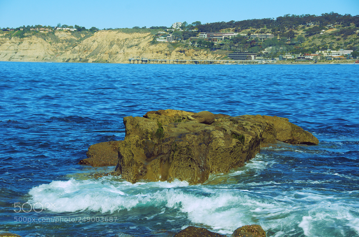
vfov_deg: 13.0
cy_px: 118
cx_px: 180
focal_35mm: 105
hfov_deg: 19.5
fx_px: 1045
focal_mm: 70
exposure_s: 1/60
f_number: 10
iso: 200
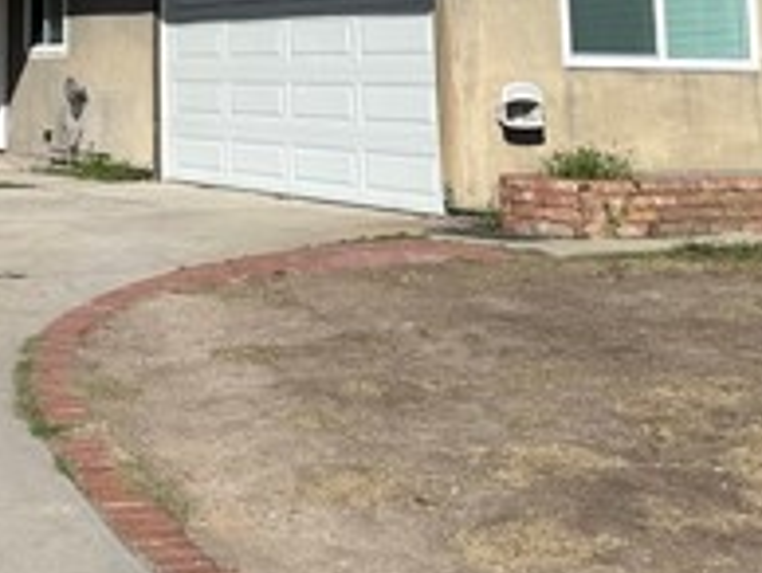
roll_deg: -0.7
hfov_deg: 23.8
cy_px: -232
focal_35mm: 79
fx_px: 1741
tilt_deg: +10.5
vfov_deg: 17.2
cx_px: 27
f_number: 1.78
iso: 80
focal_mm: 6.86
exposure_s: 1/7042
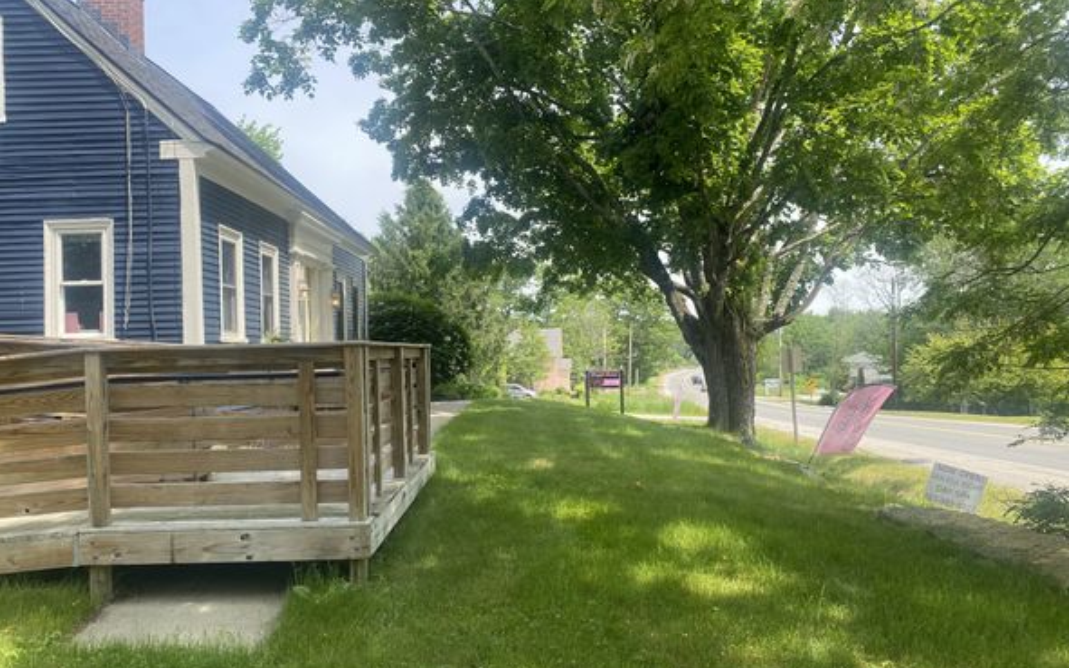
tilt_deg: +1.1
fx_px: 816
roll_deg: +1.7
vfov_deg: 44.5
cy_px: 346
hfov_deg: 66.5
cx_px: 528
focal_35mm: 28
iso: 32
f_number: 1.8
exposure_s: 1/839
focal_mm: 4.25
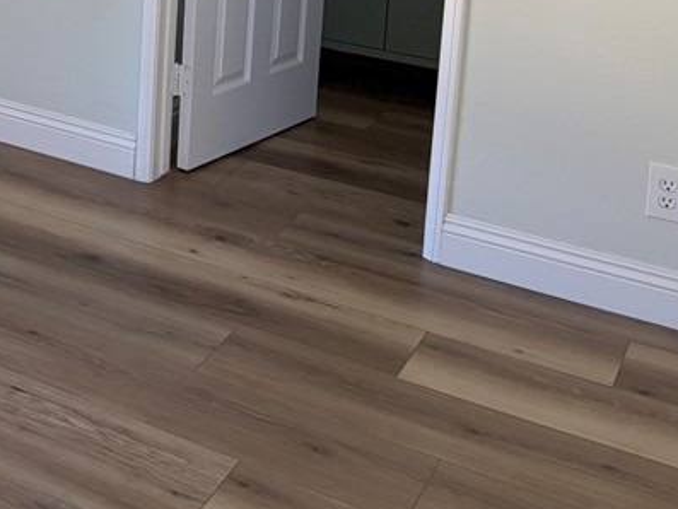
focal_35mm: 67
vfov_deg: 20.3
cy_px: -133
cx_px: -126
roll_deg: -2.0
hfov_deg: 26.0
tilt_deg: -5.9
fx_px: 1313
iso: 125
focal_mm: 5.96
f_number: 1.6
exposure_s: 1/138
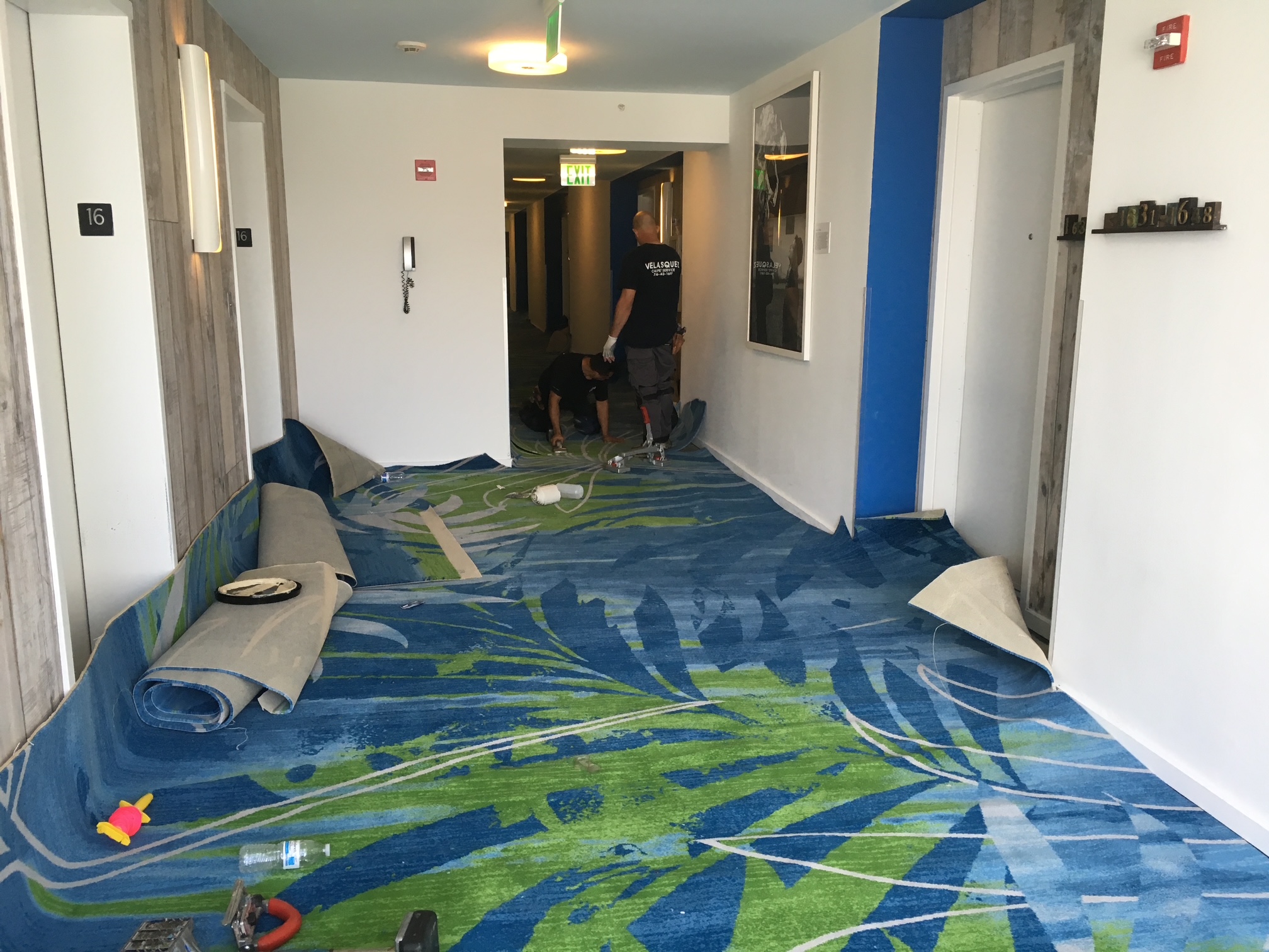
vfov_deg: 48.2
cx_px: 634
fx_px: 1063
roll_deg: -0.6
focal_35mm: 29
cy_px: 476
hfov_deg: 61.7
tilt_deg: -11.0
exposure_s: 1/30
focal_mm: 4.15
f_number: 2.2
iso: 32
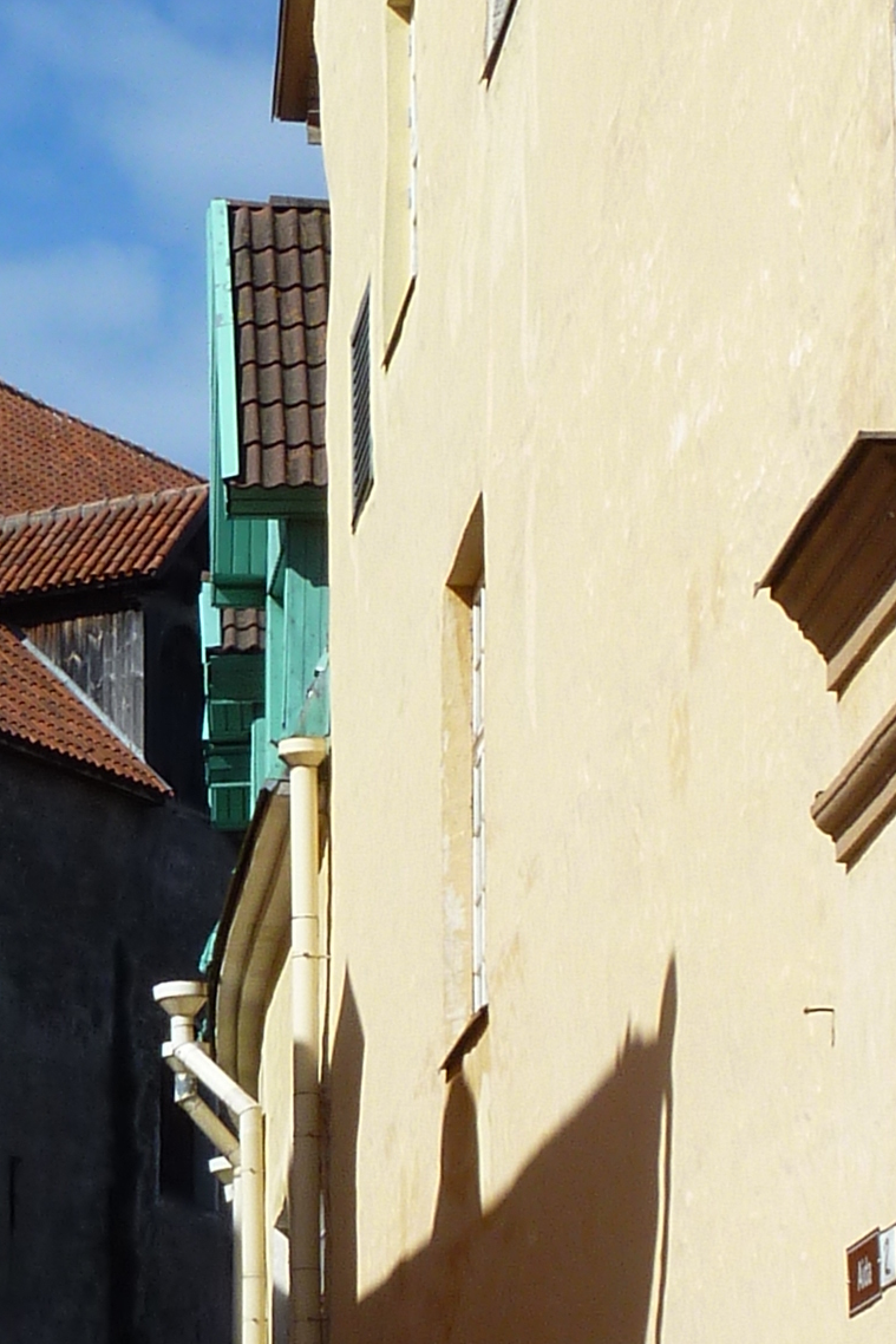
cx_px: -118
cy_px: 931
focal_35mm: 140
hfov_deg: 9.7
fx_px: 5225
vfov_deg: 14.6
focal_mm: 6.9
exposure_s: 1/400
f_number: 5.6
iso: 80
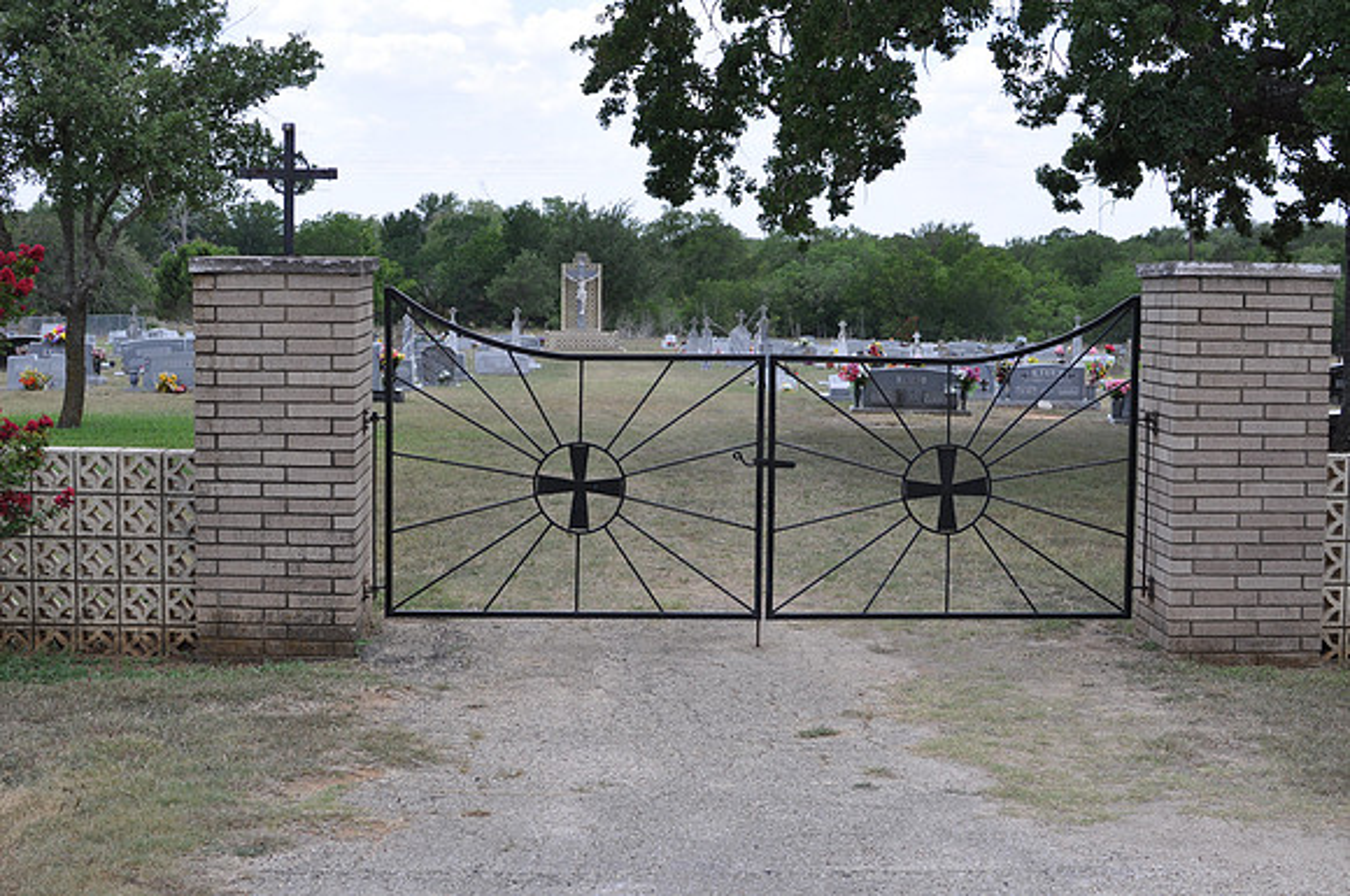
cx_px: 675
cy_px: 448
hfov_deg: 37.9
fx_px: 1966
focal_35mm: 52
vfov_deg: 25.7
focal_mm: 35
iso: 200
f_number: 8
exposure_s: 1/250
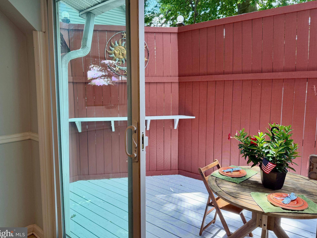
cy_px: 117
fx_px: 229
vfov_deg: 54.9
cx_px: 152
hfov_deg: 69.4
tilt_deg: -6.8
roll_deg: +1.0
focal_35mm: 25
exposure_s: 1/191
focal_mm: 6.76
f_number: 1.78
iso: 100
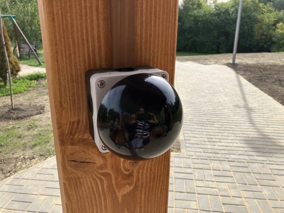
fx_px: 230
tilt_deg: -18.1
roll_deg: -0.8
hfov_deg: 63.4
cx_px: 142
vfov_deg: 49.8
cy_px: 106
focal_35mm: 28
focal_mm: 3.99
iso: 32
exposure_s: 1/952
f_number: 1.8
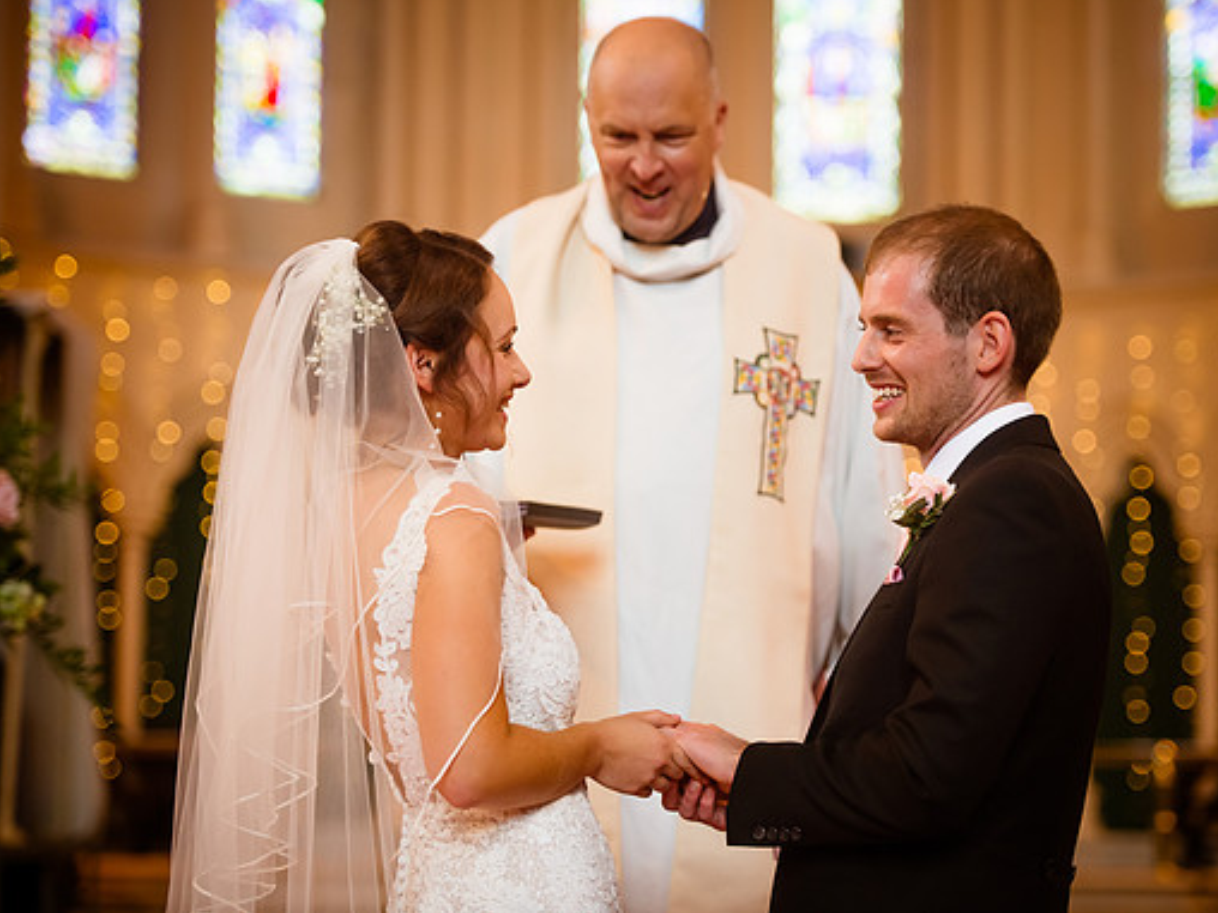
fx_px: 3554
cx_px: 638
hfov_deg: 19.4
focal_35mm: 101
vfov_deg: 14.6
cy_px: 453
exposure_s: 1/320
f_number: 2.8
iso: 1400
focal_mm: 92
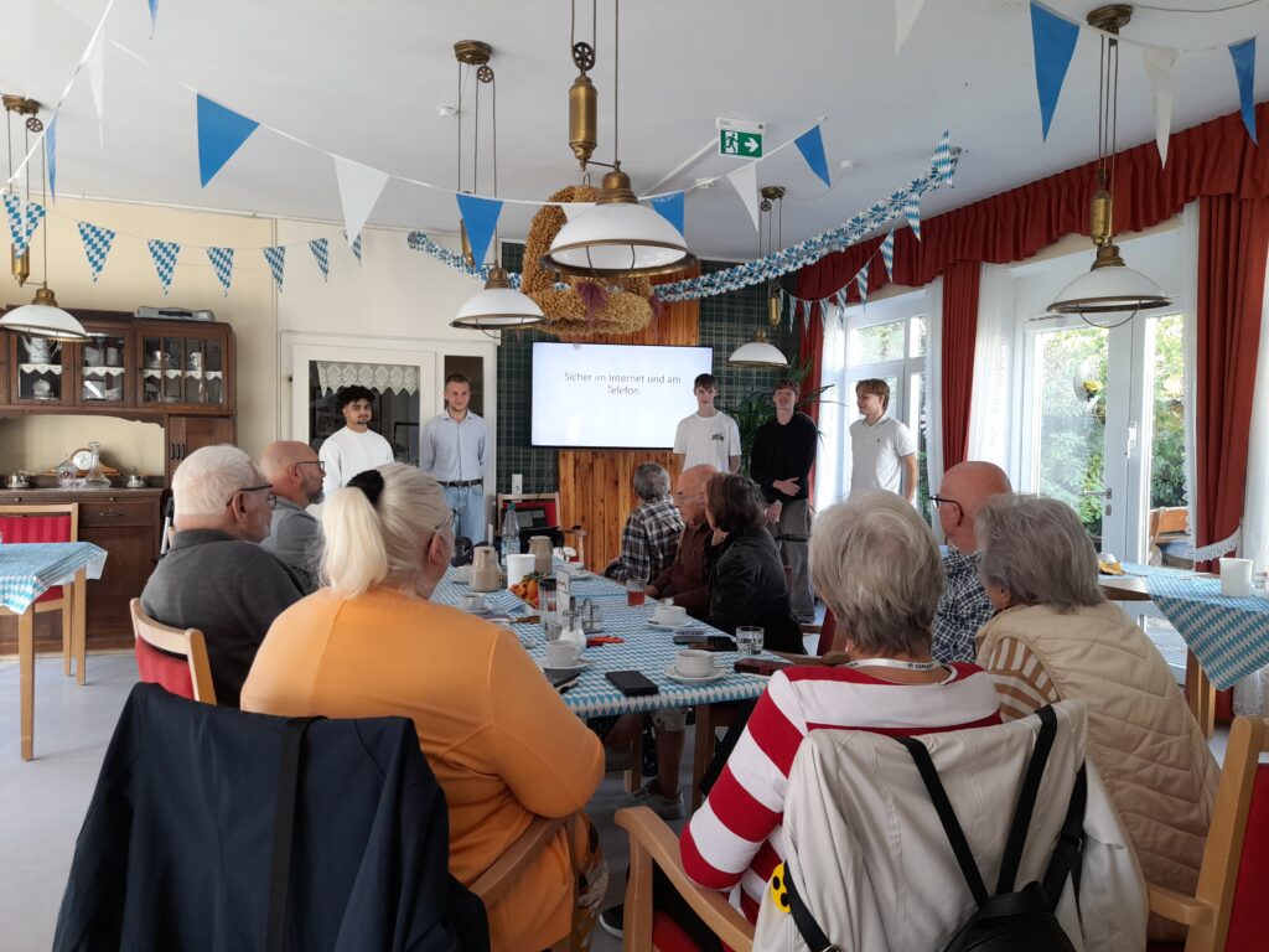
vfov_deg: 54.9
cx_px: 634
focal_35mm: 25
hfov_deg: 69.4
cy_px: 476
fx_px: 916
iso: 80
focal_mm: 4.6
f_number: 2
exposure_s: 1/50
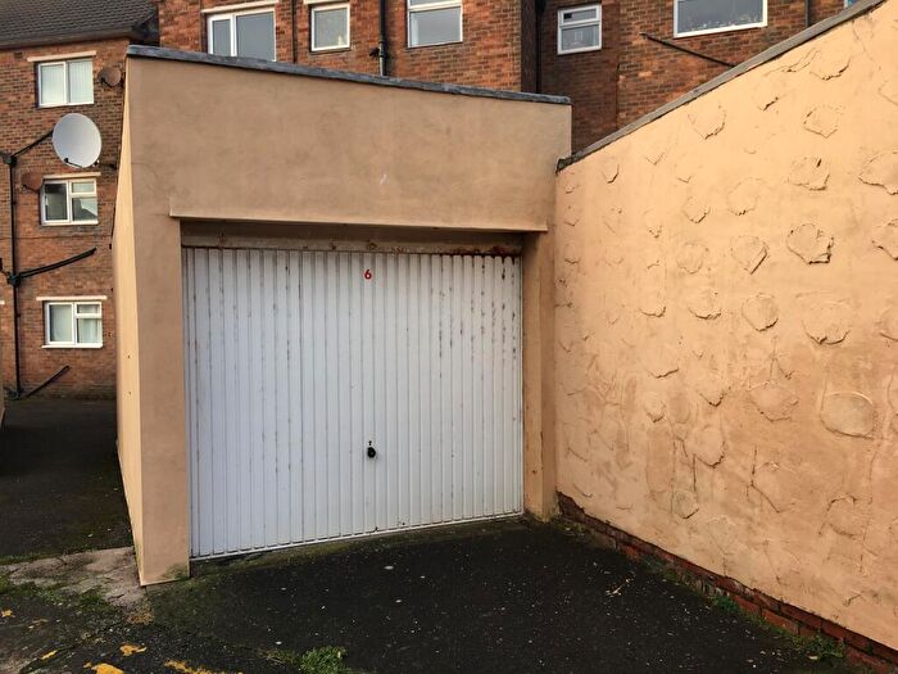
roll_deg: +0.9
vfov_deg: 48.2
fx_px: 752
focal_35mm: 29
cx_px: 449
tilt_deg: -3.2
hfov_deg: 61.7
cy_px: 337
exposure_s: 1/195
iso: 25
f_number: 2.2
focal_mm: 4.15
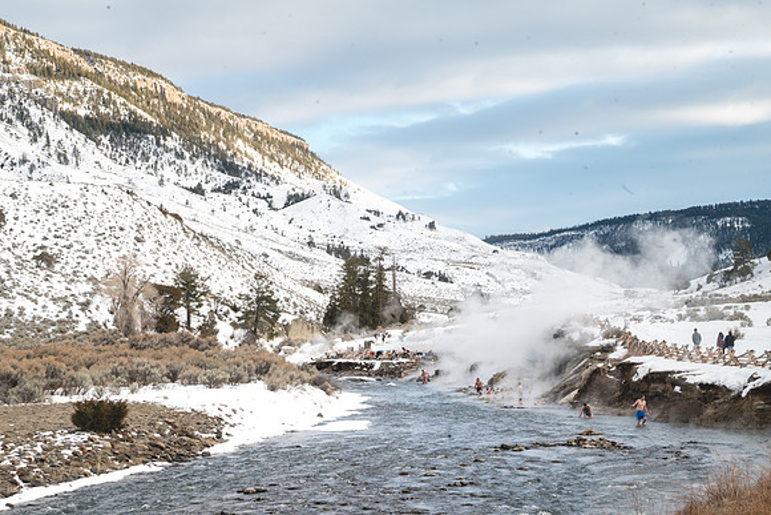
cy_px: 258
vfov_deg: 23.8
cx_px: 386
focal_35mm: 57
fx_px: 1221
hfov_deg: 35.0
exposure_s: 1/100
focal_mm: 57
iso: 1250
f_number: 18
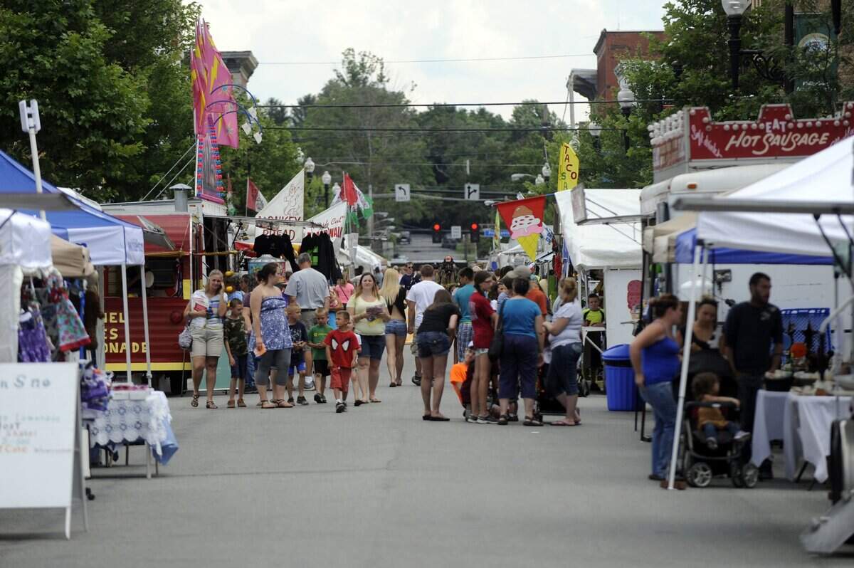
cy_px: 284
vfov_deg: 9.8
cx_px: 427
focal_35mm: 140
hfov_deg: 14.7
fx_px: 3318
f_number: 2.8
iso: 200
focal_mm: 140
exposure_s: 1/2000
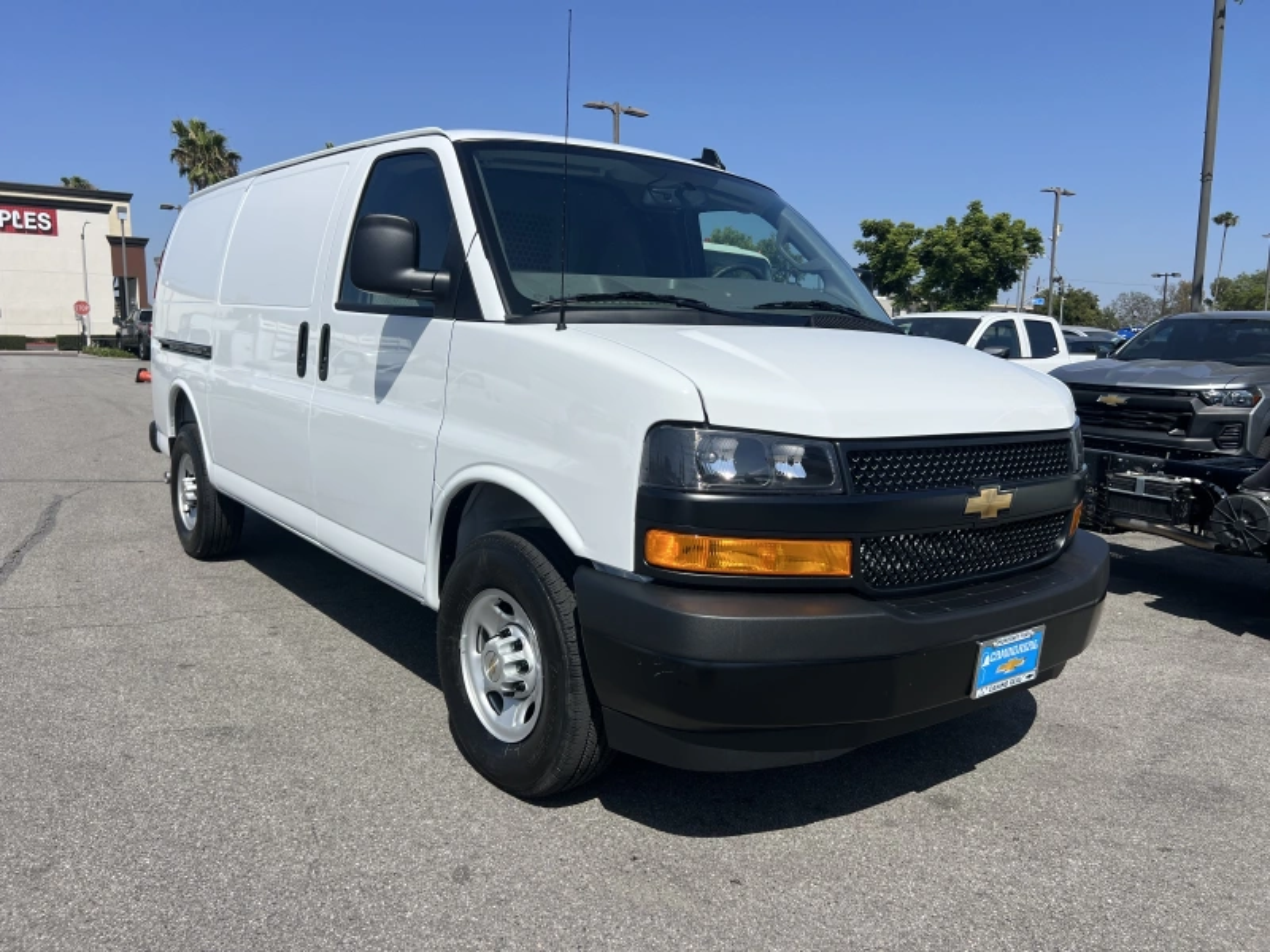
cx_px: 635
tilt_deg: -7.8
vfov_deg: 53.1
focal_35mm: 26
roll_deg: +0.1
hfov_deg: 67.3
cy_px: 476
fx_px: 954
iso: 50
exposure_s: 1/7463
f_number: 1.5
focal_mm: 5.7
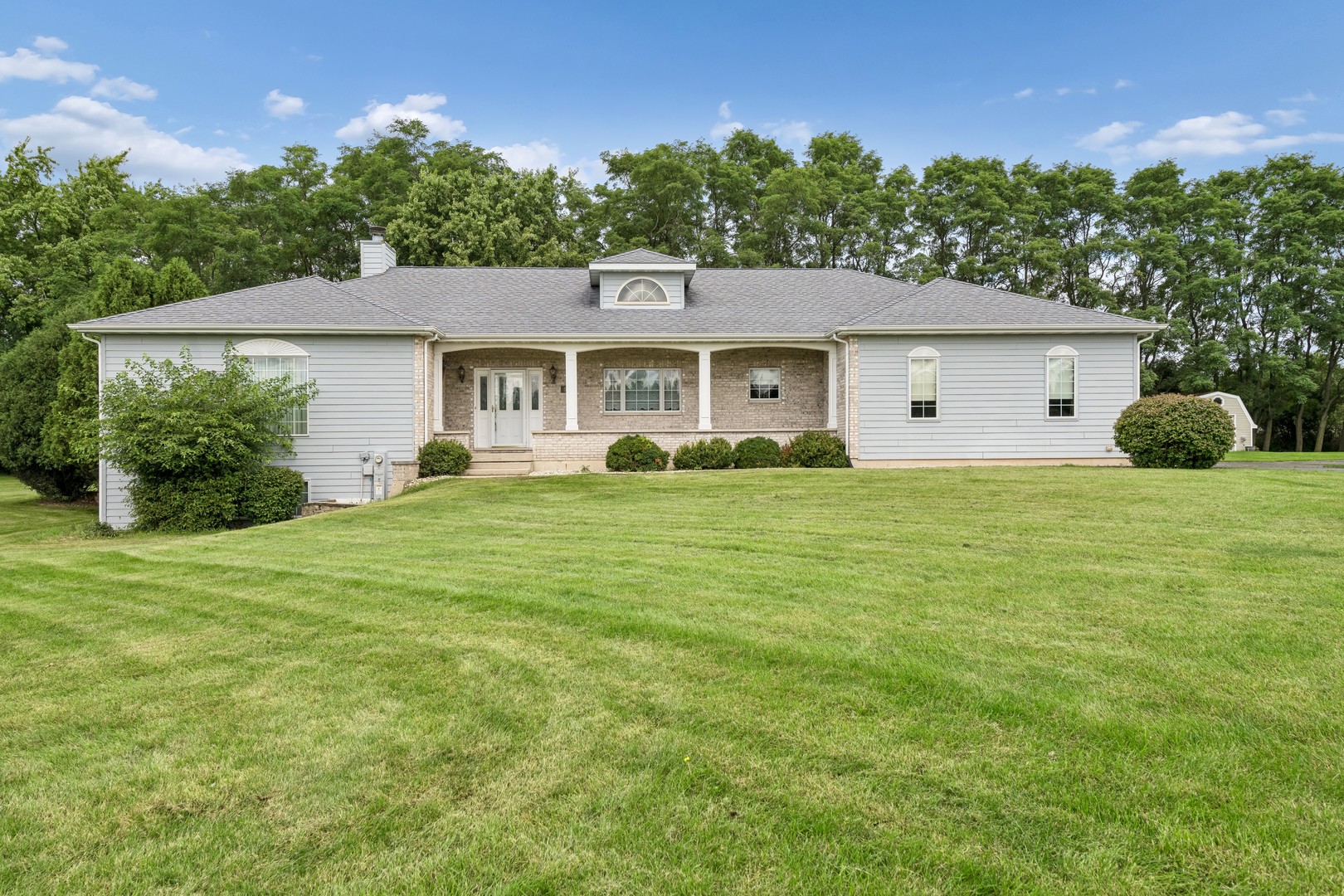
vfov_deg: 53.1
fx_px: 896
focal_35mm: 24
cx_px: 672
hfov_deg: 73.7
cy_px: 448
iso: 200
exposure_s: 1/400
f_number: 8
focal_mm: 24
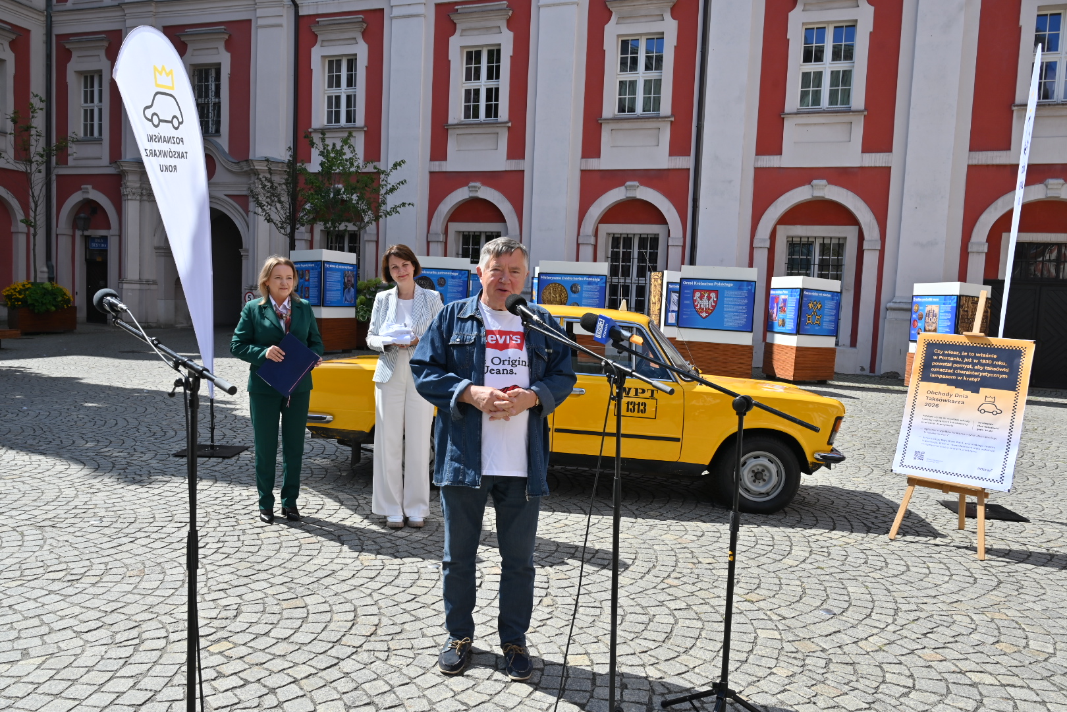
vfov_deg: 45.0
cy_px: 356
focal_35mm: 29
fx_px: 859
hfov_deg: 63.7
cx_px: 534
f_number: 9
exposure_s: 1/250
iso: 100
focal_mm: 29
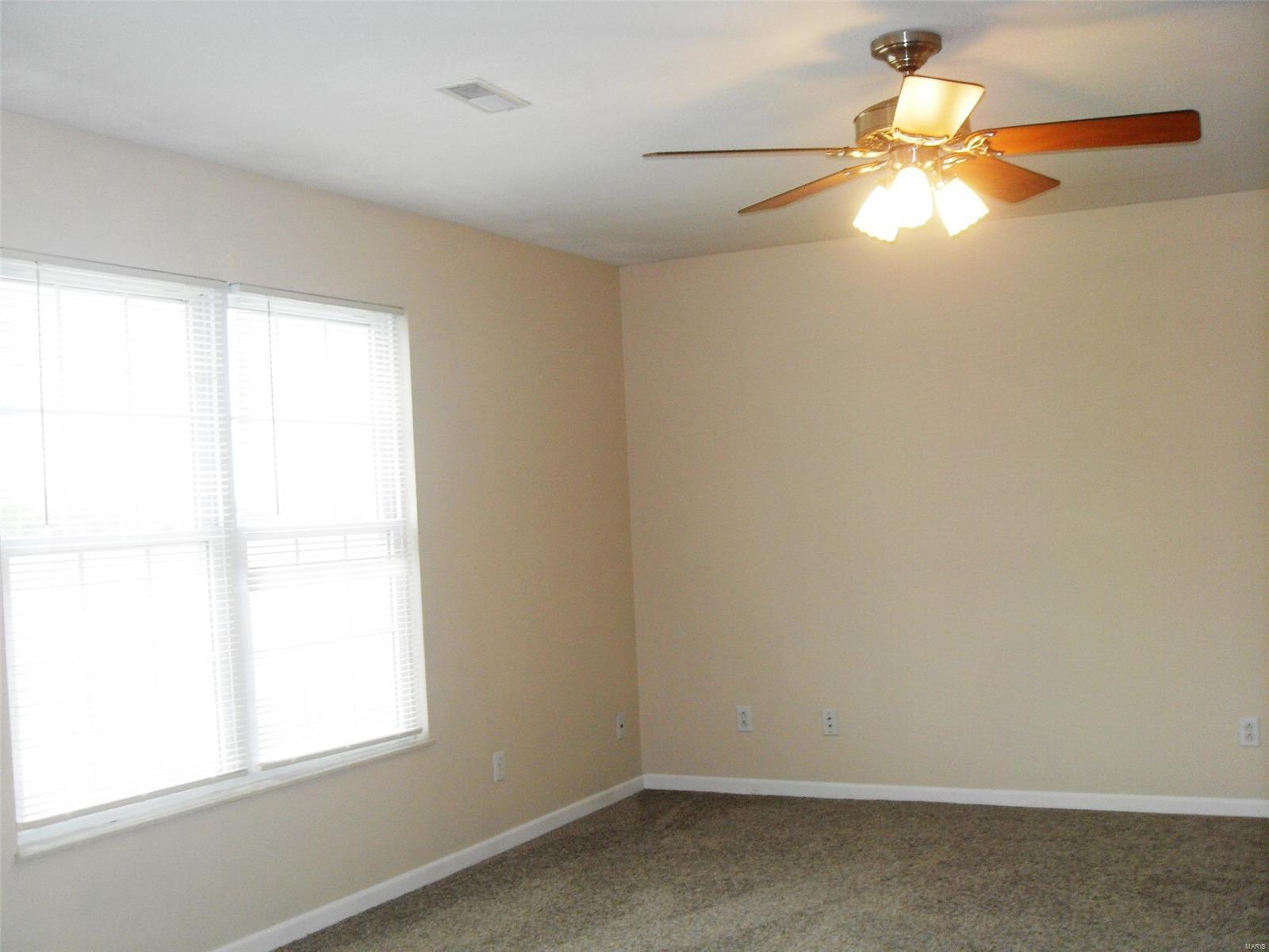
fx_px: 1356
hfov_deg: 50.1
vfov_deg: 38.7
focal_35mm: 37
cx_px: 634
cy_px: 476
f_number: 2.8
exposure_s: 1/45
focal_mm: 6.3
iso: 100
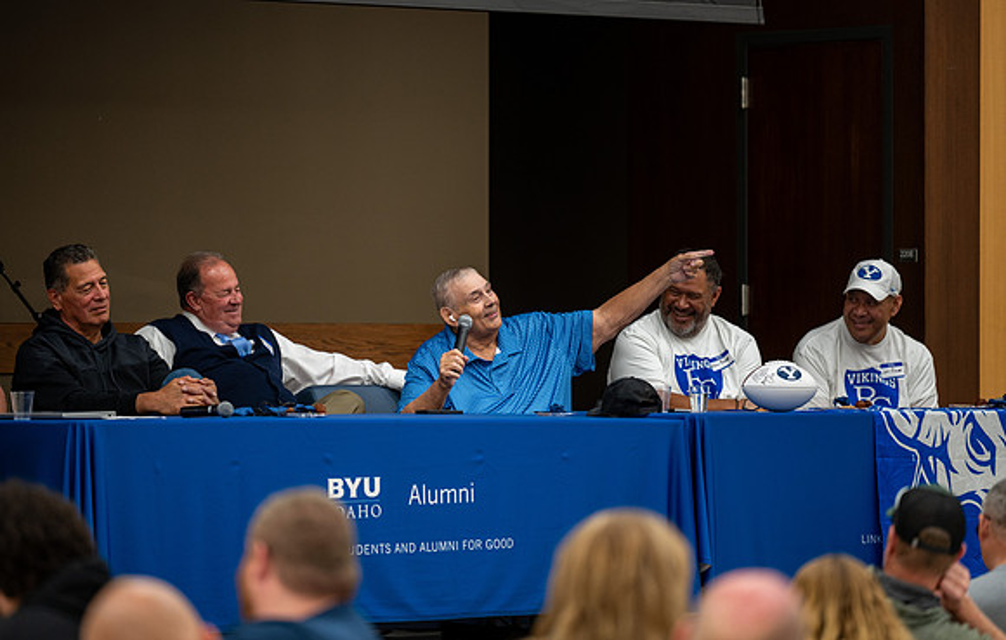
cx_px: 482
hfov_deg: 9.9
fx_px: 5825
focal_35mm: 211
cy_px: 349
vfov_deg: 6.3
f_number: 2.8
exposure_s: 1/125
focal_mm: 200
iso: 800
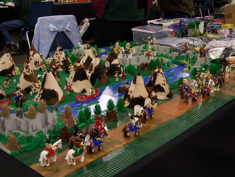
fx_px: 346
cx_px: 118
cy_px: 88
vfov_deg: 28.6
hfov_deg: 37.5
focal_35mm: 51
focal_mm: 8.5
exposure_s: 1/2
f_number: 3
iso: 80
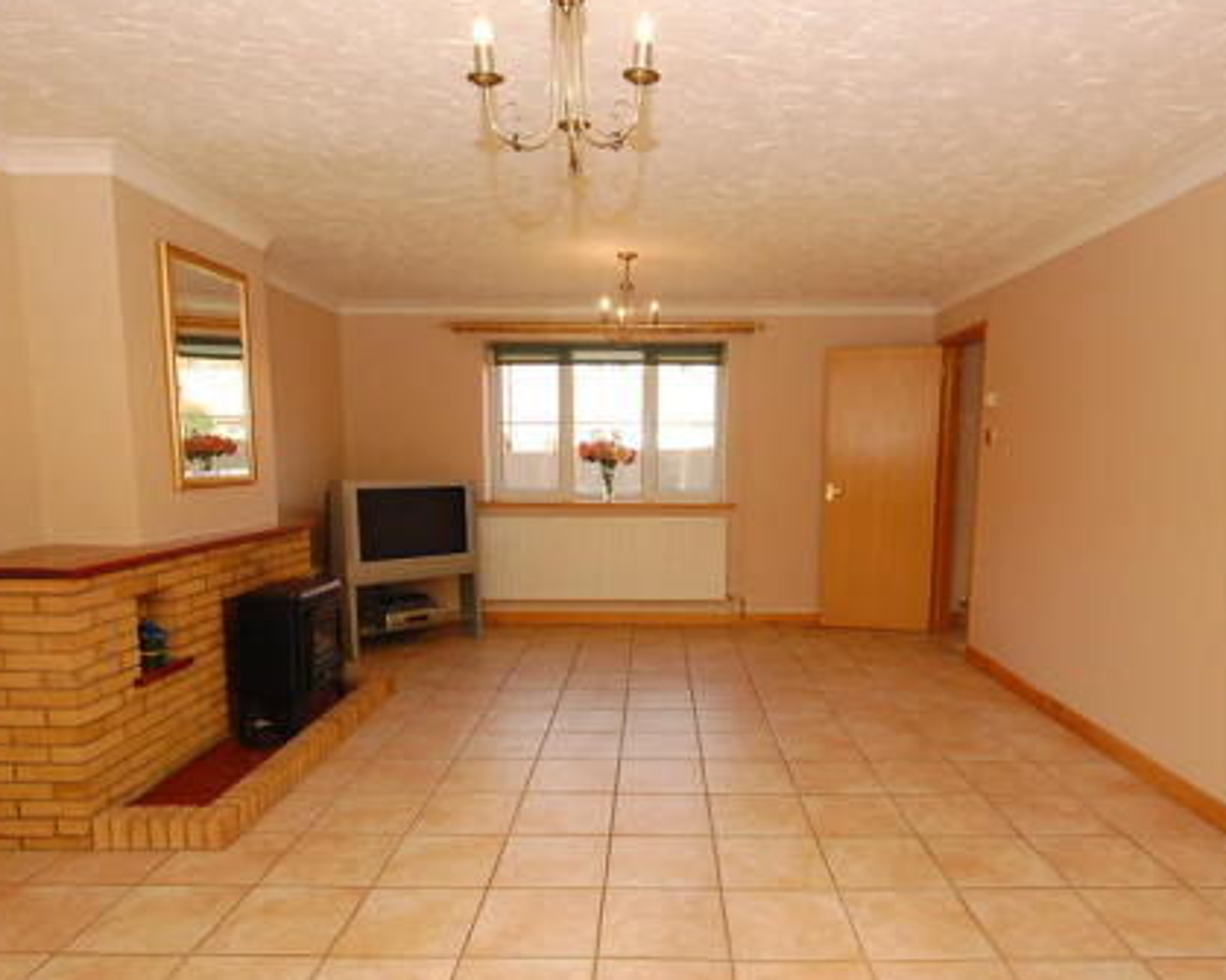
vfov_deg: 62.9
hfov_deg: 75.0
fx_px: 798
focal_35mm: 22
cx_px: 638
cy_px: 556
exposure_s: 1/200
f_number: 7.1
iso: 800
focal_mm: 10
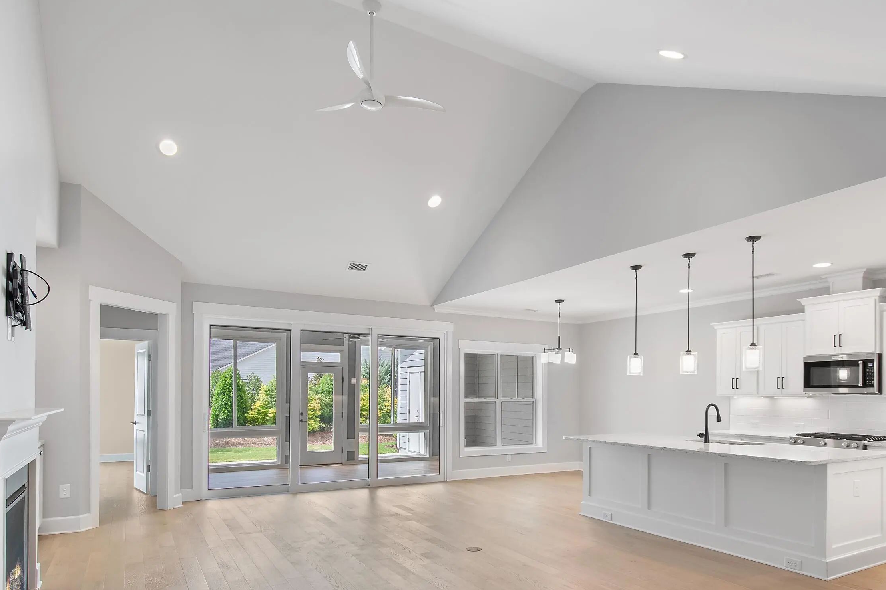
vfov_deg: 54.0
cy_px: 392
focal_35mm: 23
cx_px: 470
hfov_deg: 76.0
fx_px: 566
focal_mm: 11.5
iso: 100
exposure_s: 1/8
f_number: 4.8
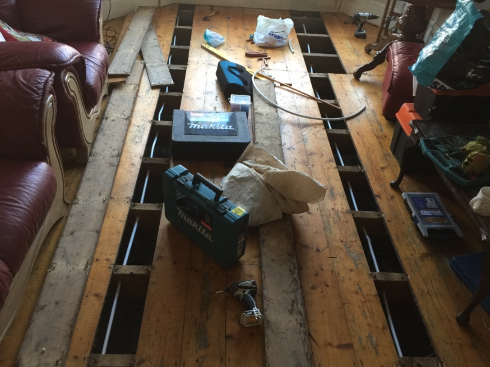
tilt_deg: -40.2
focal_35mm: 29
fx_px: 411
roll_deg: -4.9
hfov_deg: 61.7
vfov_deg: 48.2
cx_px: 245
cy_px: 184
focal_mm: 4.15
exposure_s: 1/17
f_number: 2.2
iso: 100
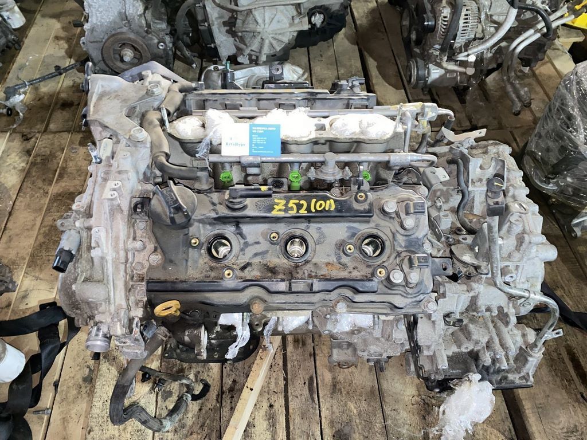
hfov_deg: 67.3
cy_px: 220
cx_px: 294
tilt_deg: -53.7
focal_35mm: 26
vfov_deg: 53.1
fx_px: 441
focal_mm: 4.25
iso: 125
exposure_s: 1/4
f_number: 1.8
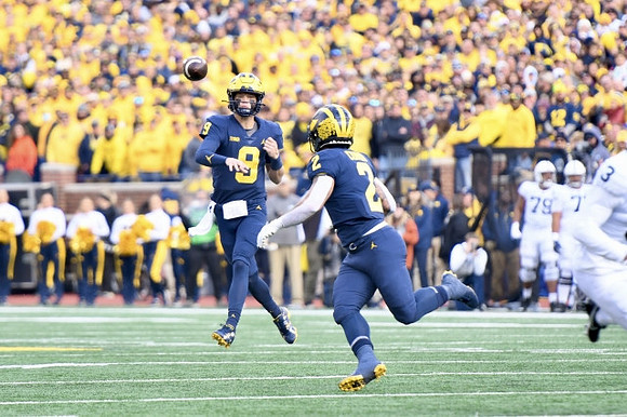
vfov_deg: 4.6
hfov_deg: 6.9
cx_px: 314
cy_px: 208
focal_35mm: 300
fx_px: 5222
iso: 400
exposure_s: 1/1000
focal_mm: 200
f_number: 2.8
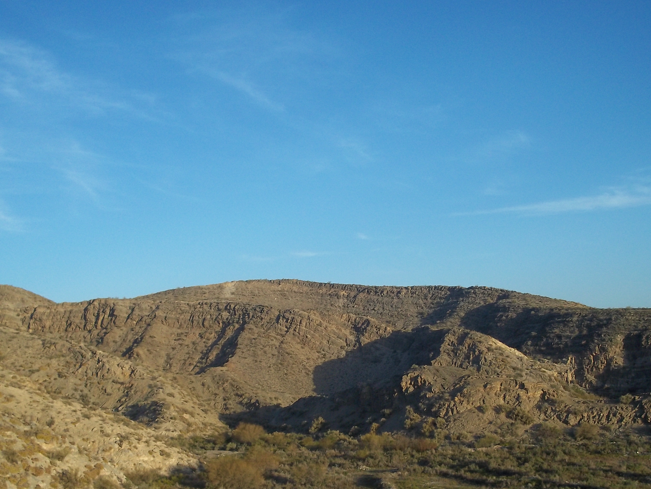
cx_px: 316
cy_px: 303
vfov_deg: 30.8
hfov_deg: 40.4
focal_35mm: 47
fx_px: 884
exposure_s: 1/125
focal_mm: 6.5
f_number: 8
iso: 80
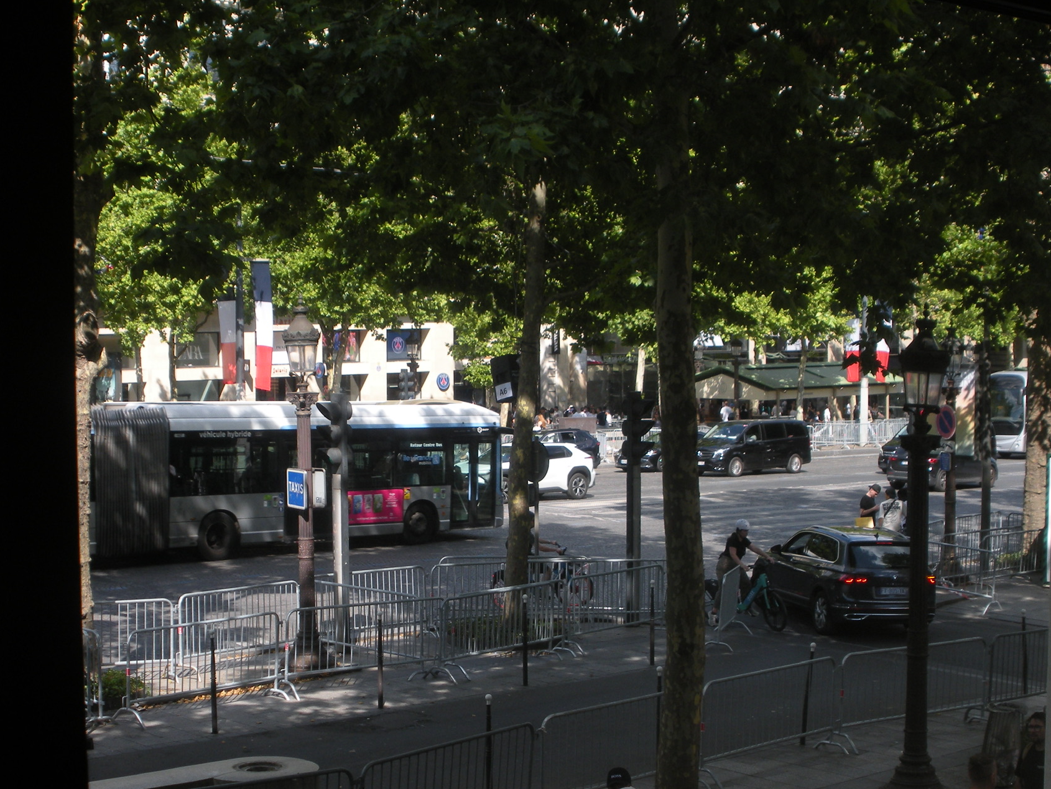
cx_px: 526
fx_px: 1913
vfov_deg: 23.3
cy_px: 472
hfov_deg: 30.7
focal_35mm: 63
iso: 64
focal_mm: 9.1
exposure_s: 1/174
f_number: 4.4
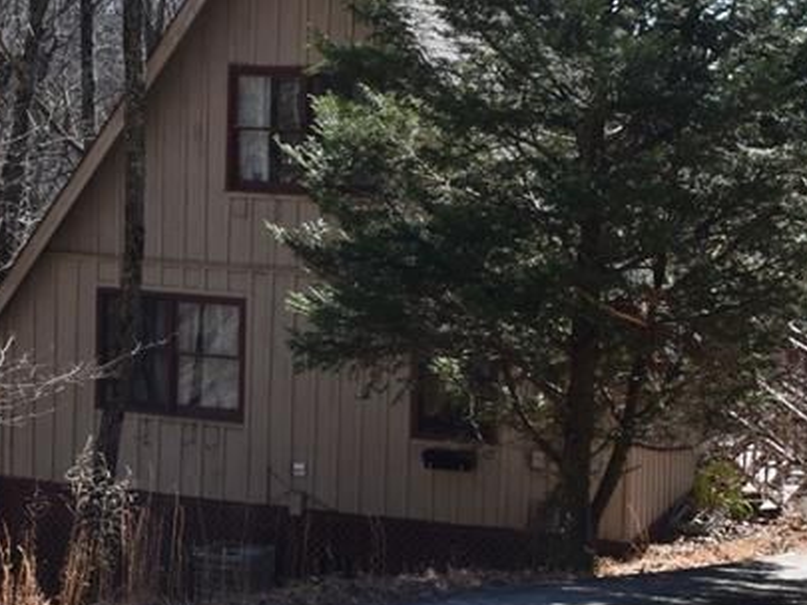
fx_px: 1912
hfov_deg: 23.8
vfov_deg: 17.9
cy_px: 157
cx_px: 387
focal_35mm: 82
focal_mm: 30
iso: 320
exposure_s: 1/500
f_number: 8
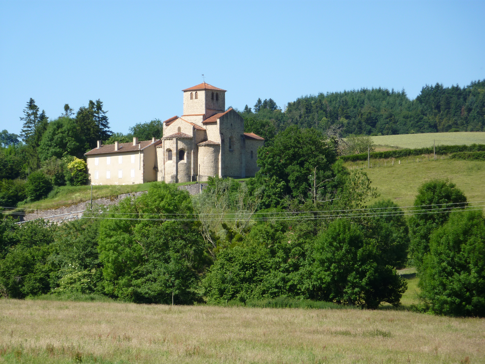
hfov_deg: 14.4
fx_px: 1919
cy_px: 182
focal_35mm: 137
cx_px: 242
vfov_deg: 10.8
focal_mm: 22.5
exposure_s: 1/320
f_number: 4.5
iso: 80
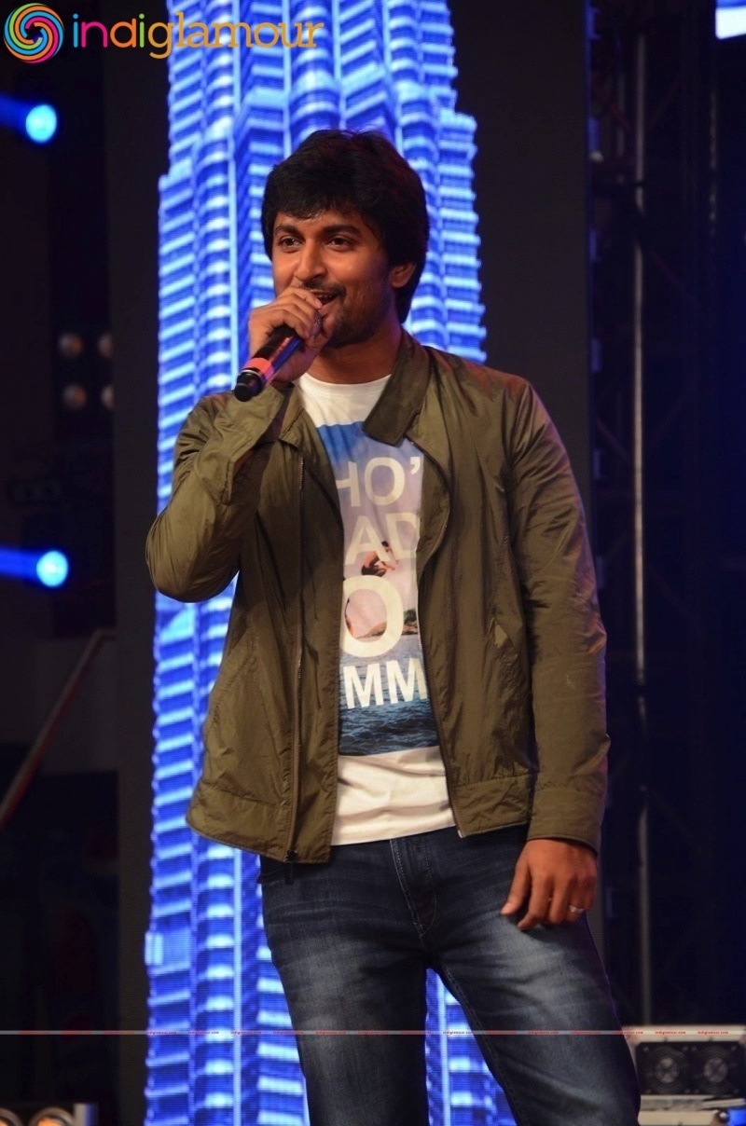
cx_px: 373
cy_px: 563
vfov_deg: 13.1
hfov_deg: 8.7
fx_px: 4918
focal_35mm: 158
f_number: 5.6
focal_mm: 105
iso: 1000
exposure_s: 1/60
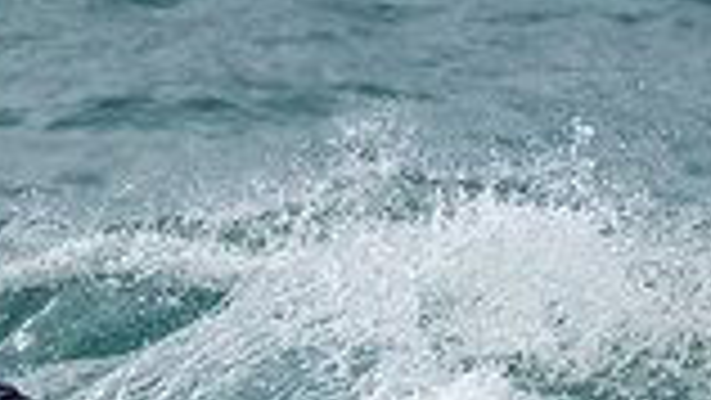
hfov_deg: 0.8
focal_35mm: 2764
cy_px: 569
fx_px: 52127
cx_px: 230
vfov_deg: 0.4
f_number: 5.6
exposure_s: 1/800
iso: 160
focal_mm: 480
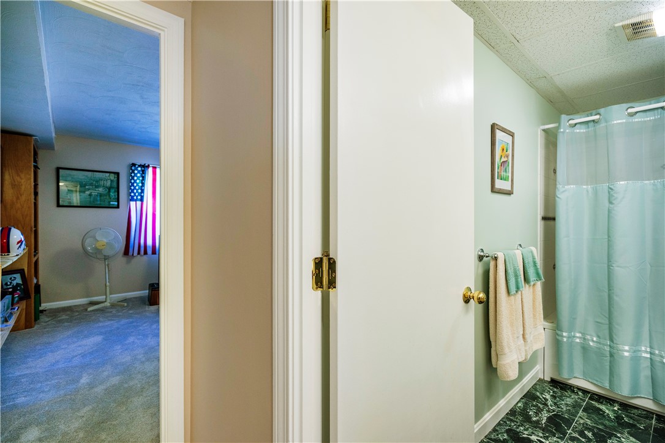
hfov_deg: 96.8
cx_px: 332
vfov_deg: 73.7
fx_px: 295
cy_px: 222
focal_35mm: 16
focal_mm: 16
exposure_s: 1/15
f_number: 6.3
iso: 320
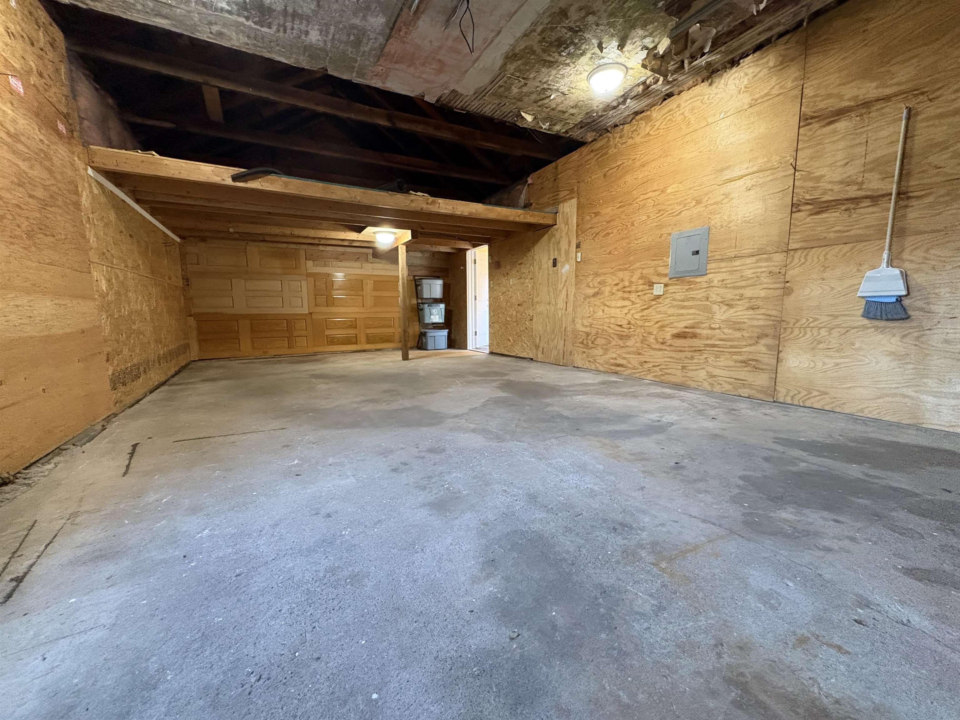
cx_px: 480
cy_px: 360
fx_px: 388
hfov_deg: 102.1
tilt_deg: -7.7
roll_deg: +0.9
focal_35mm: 14
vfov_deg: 85.7
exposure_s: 1/60
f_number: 2.2
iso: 800
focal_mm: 2.22
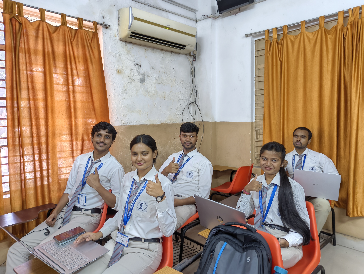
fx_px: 253
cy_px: 137
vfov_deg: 56.9
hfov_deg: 71.5
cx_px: 182
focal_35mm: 24
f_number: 1.87
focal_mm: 5.56
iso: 1490
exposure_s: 1/50
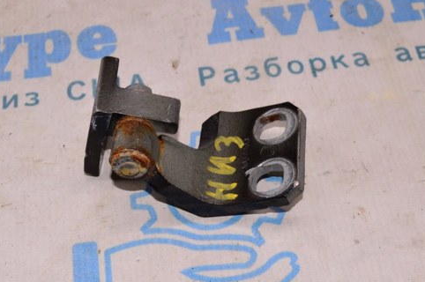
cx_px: 168
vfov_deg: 19.5
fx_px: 821
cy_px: 166
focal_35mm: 70
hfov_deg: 28.9
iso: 1600
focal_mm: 35
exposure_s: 1/200
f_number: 8
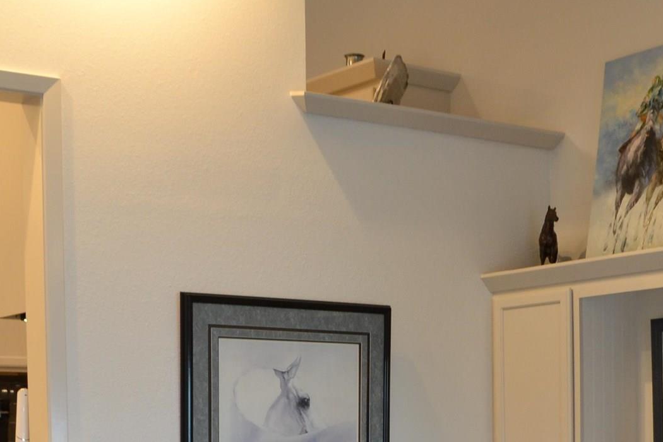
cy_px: 523
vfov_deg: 16.6
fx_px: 1455
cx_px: 393
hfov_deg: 25.6
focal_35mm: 79
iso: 400
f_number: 3.5
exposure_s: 1/40
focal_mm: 18
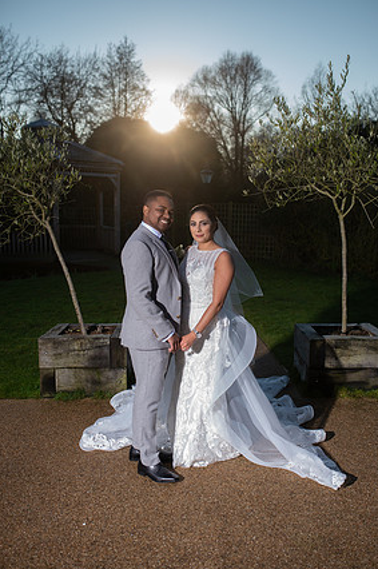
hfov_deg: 35.9
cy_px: 291
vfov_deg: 51.9
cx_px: 197
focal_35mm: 37
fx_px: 584
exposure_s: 1/1600
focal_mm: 35
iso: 160
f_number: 2.8
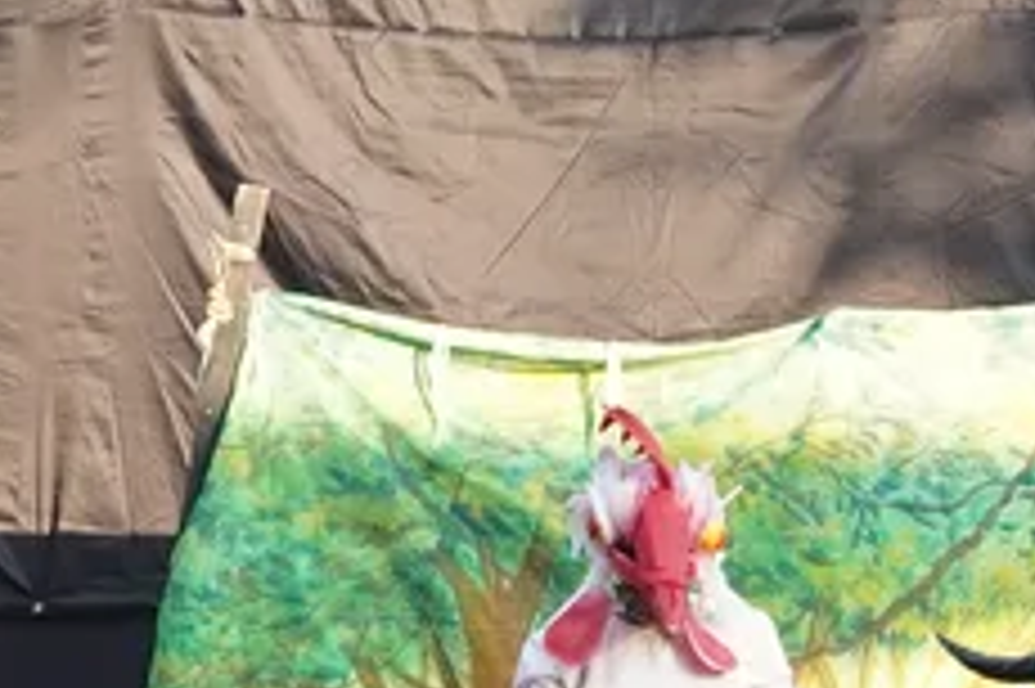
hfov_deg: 8.7
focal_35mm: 219
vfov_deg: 6.2
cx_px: 2282
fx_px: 6292
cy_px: 710
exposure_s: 1/320
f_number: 5
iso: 640
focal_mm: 28
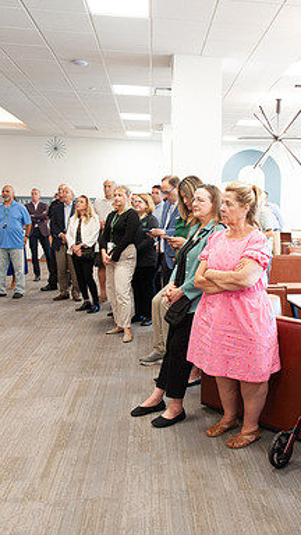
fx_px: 539
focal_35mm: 38
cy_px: 268
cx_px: 227
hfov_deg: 30.6
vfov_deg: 52.8
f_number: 3.2
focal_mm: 24
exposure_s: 1/125
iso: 1250
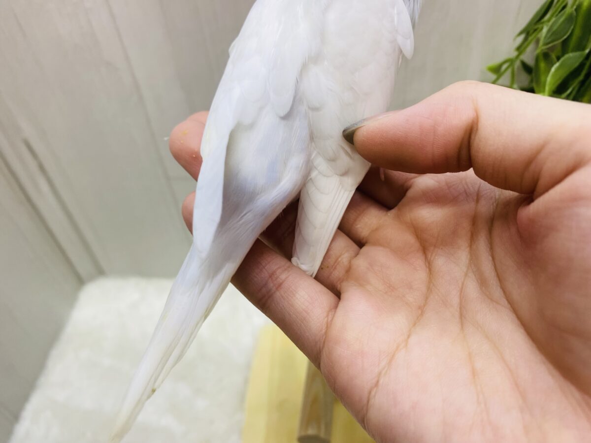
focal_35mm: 25
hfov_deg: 69.4
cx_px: 296
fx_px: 427
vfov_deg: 54.9
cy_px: 222
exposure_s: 1/100
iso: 64
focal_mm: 4.25
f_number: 1.8
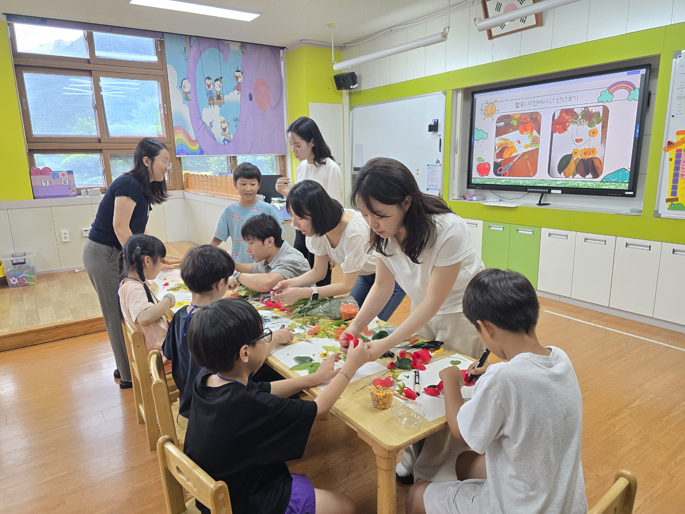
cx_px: 342
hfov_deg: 73.9
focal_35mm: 23
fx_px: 455
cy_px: 257
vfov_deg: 58.9
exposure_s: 1/120
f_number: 1.7
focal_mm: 6.3
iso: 160
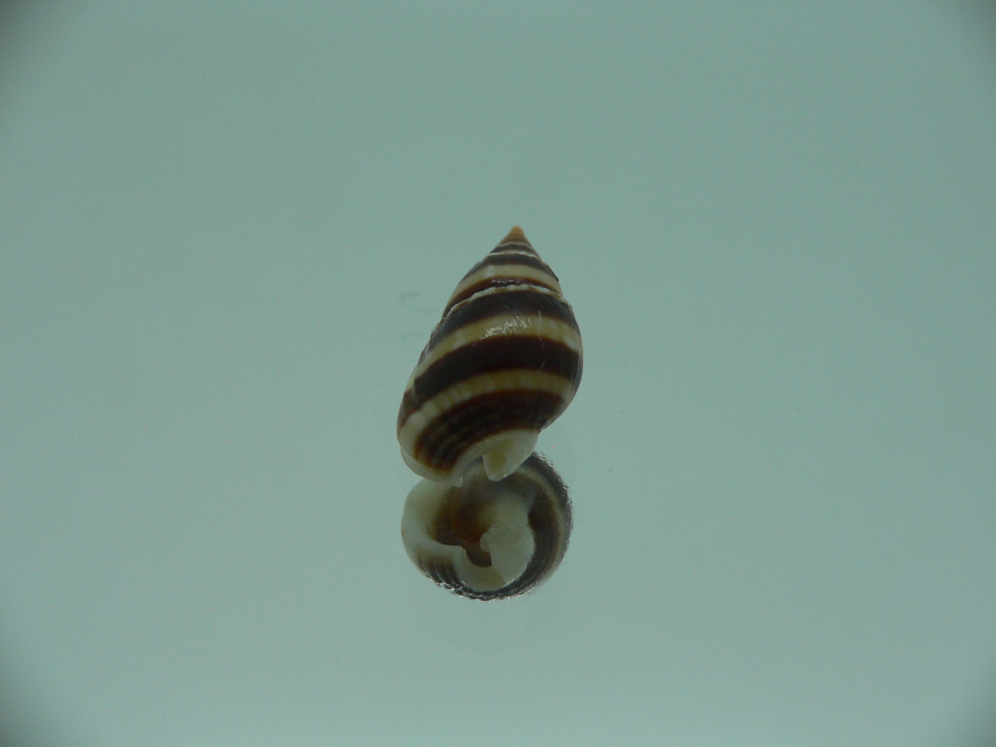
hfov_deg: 52.6
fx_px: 1007
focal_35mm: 35
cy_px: 374
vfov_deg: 40.7
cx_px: 498
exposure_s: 1/80
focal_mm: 4.6
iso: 80
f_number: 2.8
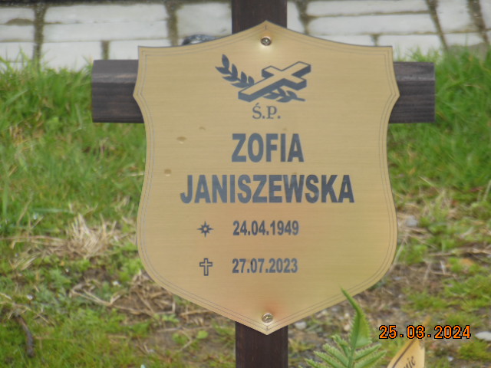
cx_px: 246
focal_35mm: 250
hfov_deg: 7.9
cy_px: 184
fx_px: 3546
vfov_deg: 5.9
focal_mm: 45
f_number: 5.8
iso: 125
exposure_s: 1/200
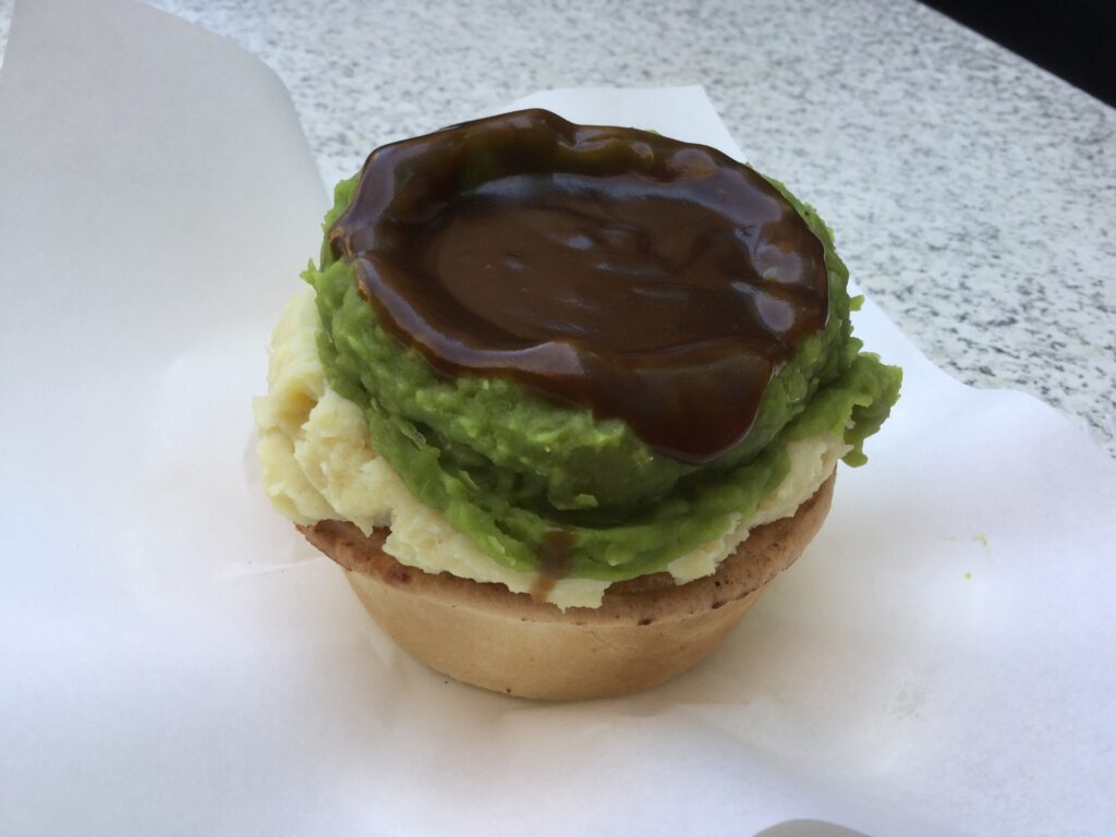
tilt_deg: -38.0
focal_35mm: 31
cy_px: 418
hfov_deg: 58.4
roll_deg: -4.3
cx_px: 558
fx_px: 999
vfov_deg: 45.4
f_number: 2.4
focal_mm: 3.3
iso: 25
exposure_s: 1/100
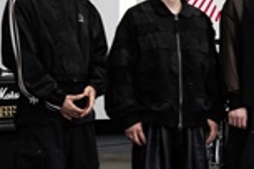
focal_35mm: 152
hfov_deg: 11.8
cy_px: 44
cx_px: 543
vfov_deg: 9.0
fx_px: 1072
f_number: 4.5
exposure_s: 1/200
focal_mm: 29
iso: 1250
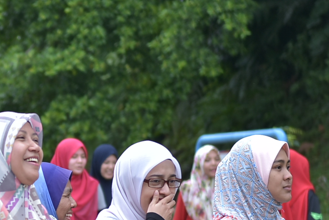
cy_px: 157
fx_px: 2817
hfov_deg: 6.6
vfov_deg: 4.5
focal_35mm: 308
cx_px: -112
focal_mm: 70
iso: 160
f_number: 2.8
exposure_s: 1/320
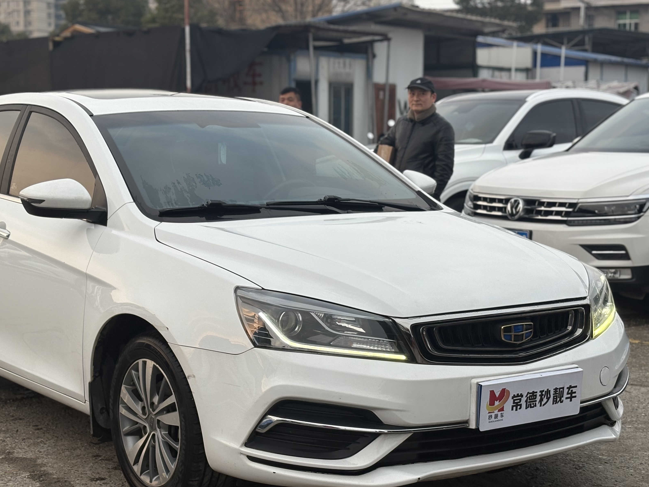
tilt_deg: -8.6
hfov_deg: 29.3
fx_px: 1237
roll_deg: +1.5
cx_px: 260
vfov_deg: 22.2
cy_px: 308
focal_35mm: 66
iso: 40
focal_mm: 5.96
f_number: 1.6
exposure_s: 1/243
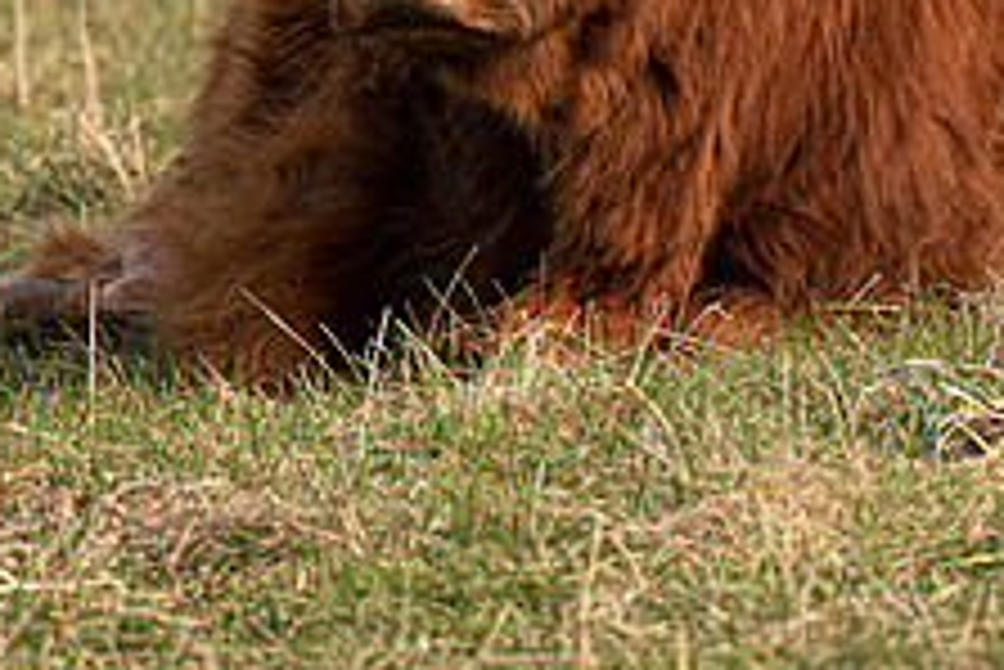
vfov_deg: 1.3
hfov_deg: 2.0
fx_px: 29050
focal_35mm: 1041
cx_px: 599
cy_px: -182
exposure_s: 1/750
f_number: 5.6
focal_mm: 400
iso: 400
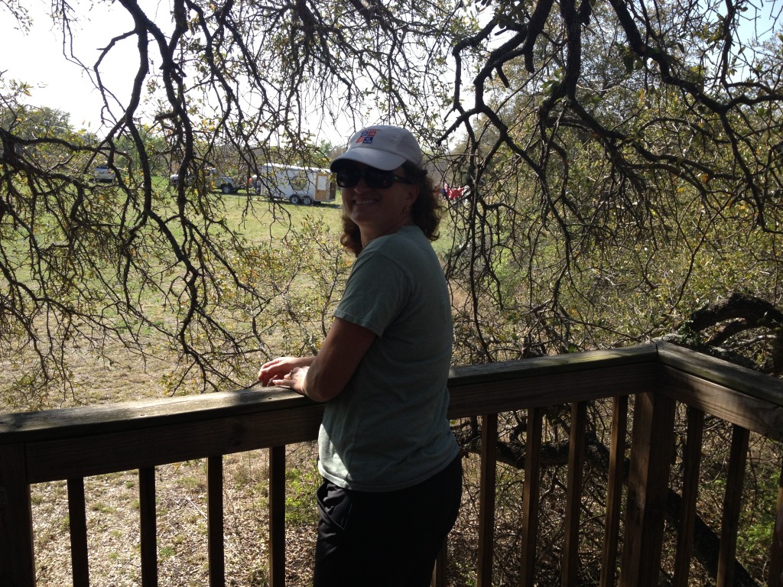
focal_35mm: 35
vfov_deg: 40.7
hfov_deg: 52.6
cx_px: 392
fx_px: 792
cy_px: 294
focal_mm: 4.28
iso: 64
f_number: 2.4
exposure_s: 1/905
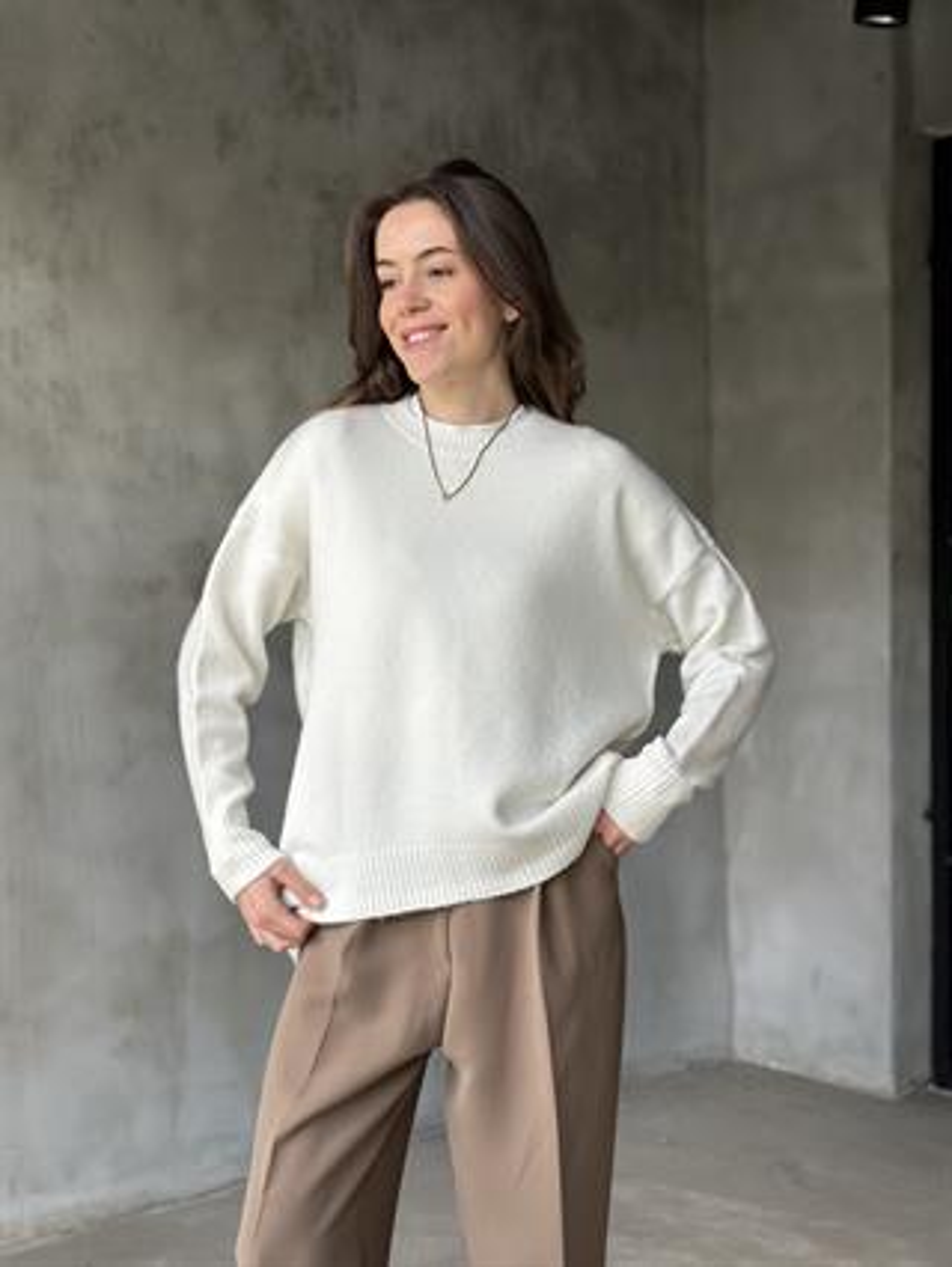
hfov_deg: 30.3
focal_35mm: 48
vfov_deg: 39.6
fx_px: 1758
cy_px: 634
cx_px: 476
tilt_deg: -0.8
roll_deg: -0.1
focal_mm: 6.86
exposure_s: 1/107
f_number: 1.78
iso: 125
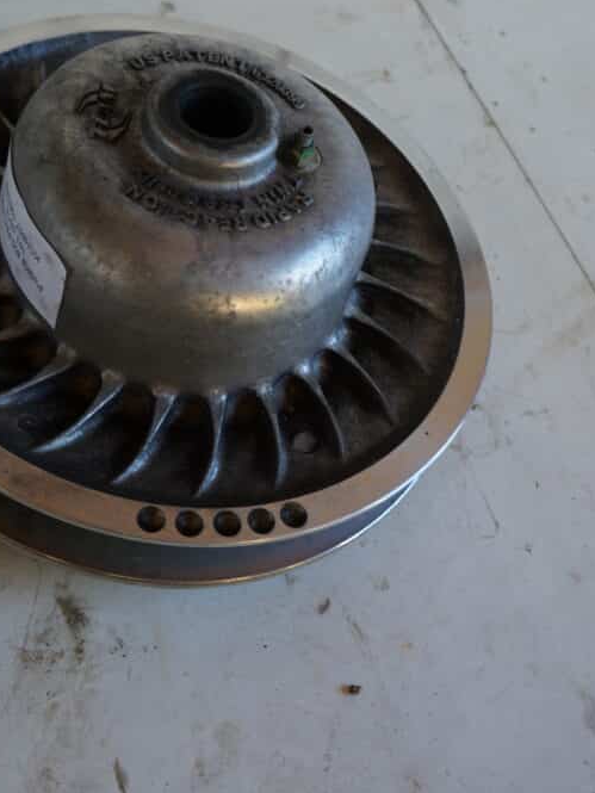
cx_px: 218
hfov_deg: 35.7
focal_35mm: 40
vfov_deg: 46.8
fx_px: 916
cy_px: 401
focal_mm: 18
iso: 320
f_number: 4.5
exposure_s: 1/60
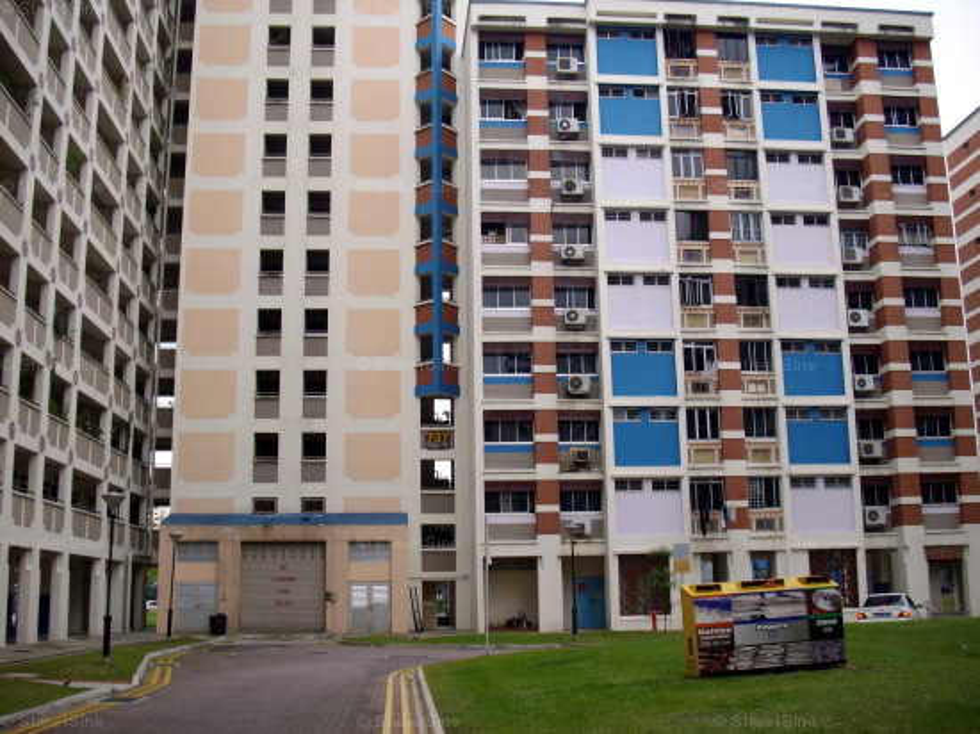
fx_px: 1047
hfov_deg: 50.2
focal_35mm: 37
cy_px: 367
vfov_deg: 38.6
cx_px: 490
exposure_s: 1/125
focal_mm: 6.2
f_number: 5.6
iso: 80
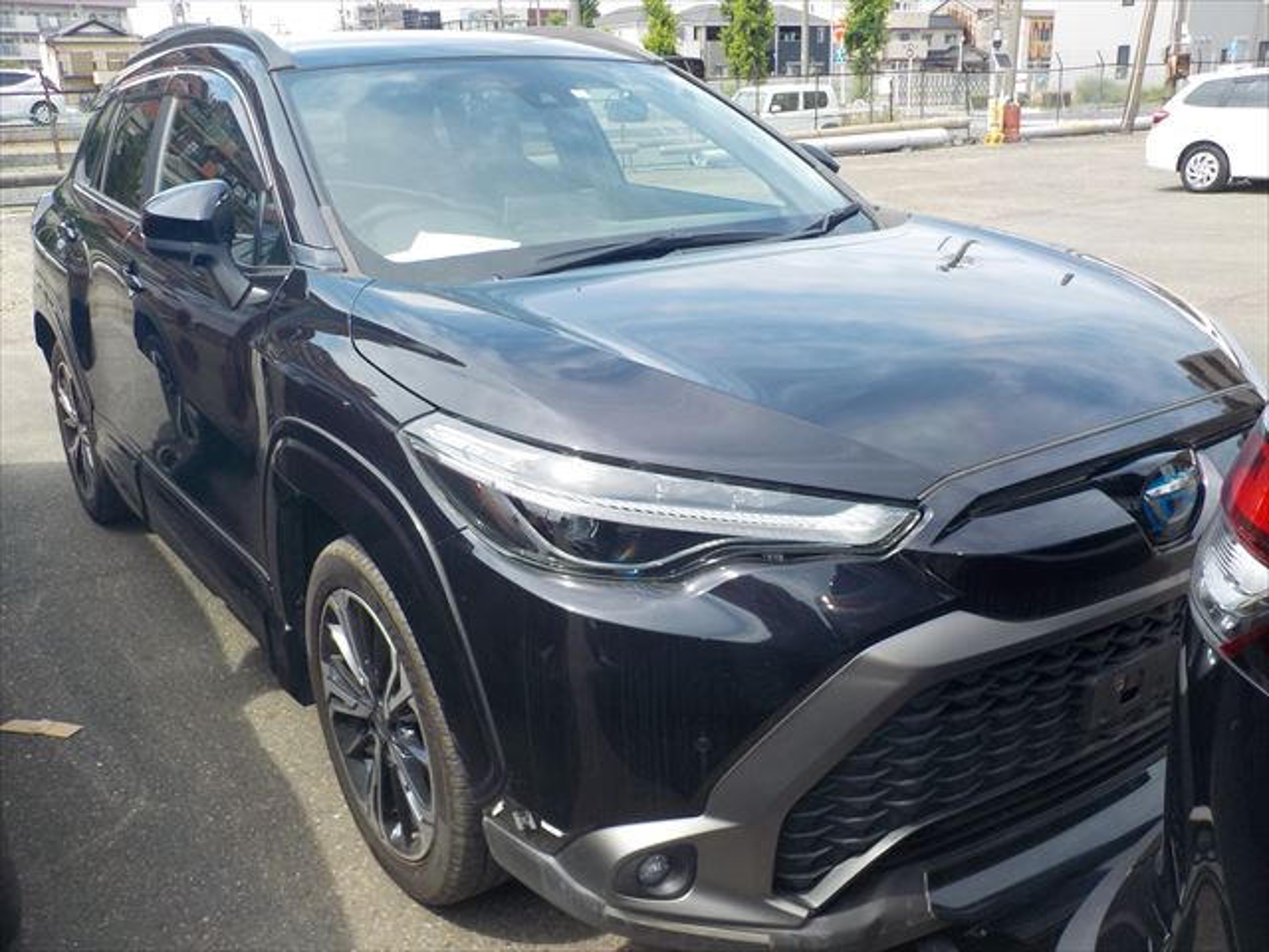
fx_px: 1100
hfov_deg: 60.0
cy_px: 476
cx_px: 634
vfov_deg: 46.8
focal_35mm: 30
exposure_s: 1/500
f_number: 3.3
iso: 125
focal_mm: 4.1
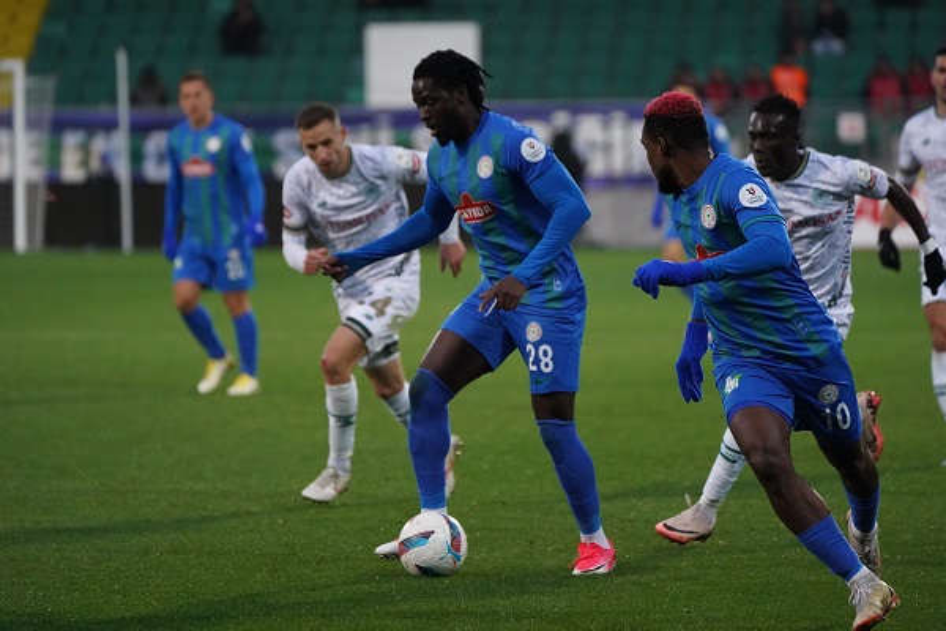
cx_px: 473
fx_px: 7883
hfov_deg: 6.9
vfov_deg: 4.6
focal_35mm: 300
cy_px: 316
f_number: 5.6
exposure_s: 1/2000
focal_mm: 300
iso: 8000
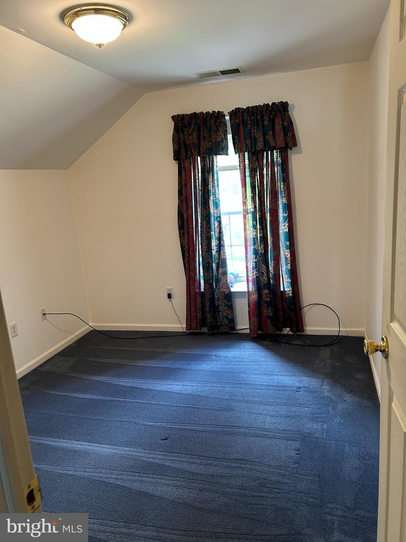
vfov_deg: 67.3
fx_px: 407
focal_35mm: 26
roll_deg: +5.3
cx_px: 203
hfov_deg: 53.1
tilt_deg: -9.9
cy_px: 271
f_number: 1.5
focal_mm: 5.7
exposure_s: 1/60
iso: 200
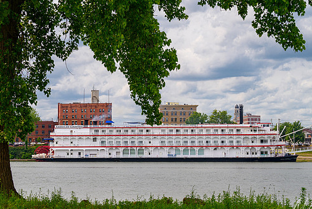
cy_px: 99
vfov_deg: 12.2
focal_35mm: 112
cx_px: 159
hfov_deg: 18.3
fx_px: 971
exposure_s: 1/400
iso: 100
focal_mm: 64
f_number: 8
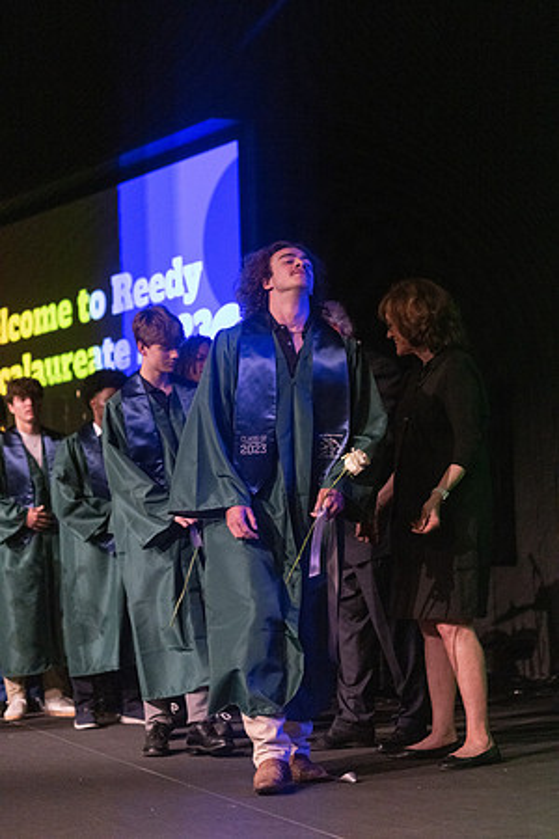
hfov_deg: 19.5
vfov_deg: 28.8
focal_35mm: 70
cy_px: 420
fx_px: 1630
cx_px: 280
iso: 16000
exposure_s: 1/1000
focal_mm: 70
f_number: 2.8
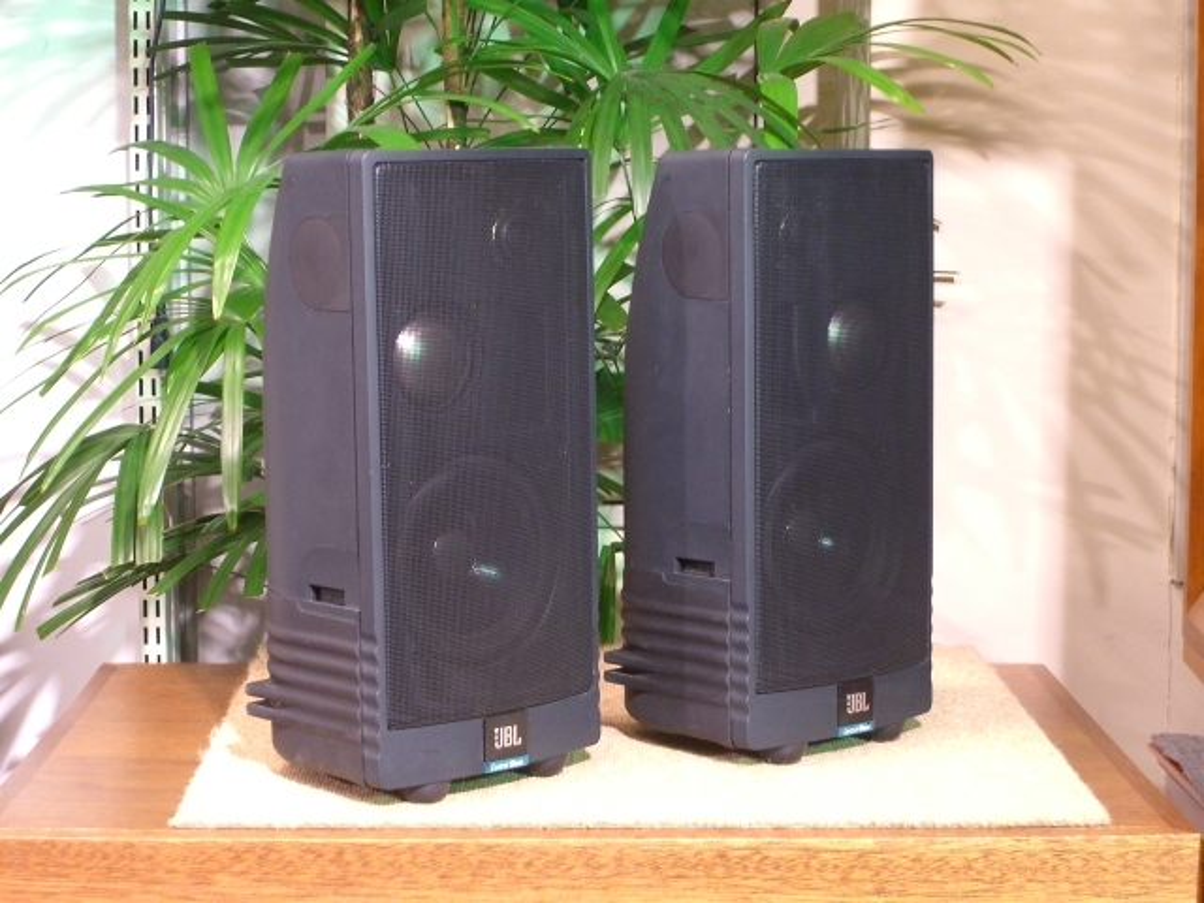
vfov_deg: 18.4
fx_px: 2783
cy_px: 452
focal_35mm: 80
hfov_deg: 24.4
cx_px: 602
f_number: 4.4
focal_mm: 16.6
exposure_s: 1/5
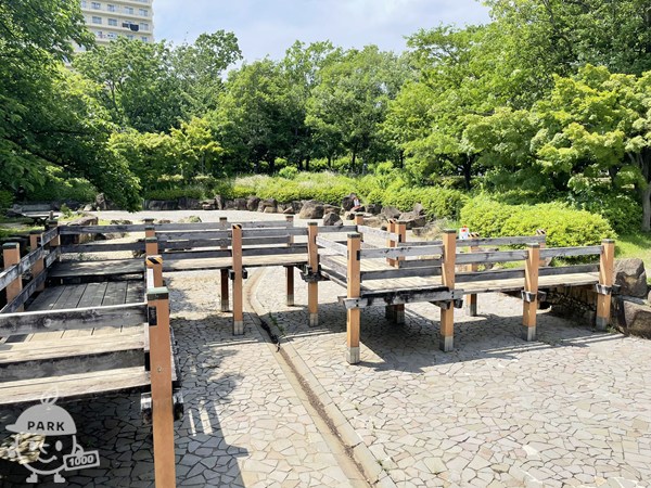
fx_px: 489
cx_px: 326
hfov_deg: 67.3
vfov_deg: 53.1
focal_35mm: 26
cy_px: 244
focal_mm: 4.2
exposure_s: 1/2304
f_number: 1.6
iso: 32
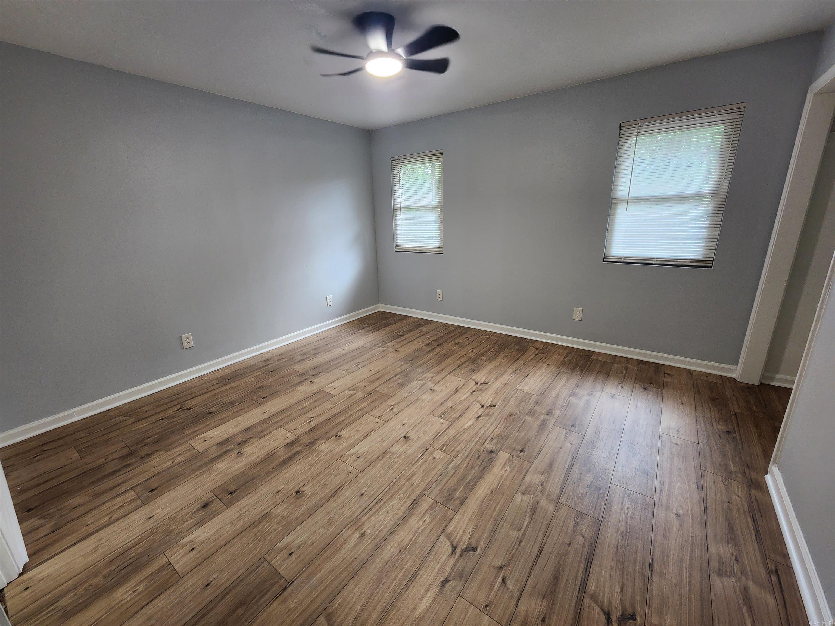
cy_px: 313
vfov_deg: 89.9
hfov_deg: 106.2
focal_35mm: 13
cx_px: 418
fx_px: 314
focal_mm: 2.2
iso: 200
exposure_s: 1/60
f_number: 2.2
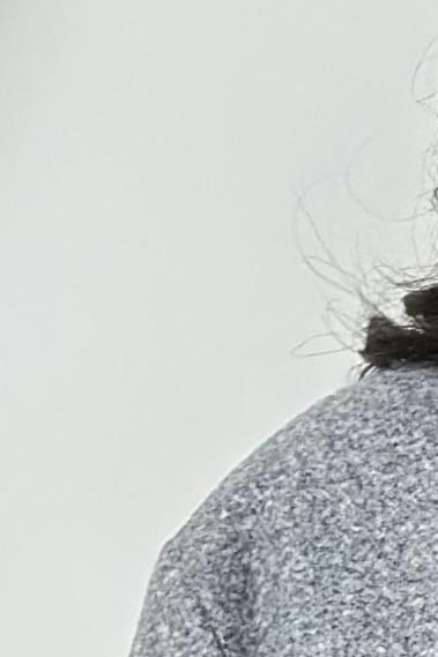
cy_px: 968
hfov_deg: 3.8
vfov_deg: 5.8
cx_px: 1137
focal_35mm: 354
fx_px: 6464
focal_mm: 6.86
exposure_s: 1/100
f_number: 1.78
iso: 125
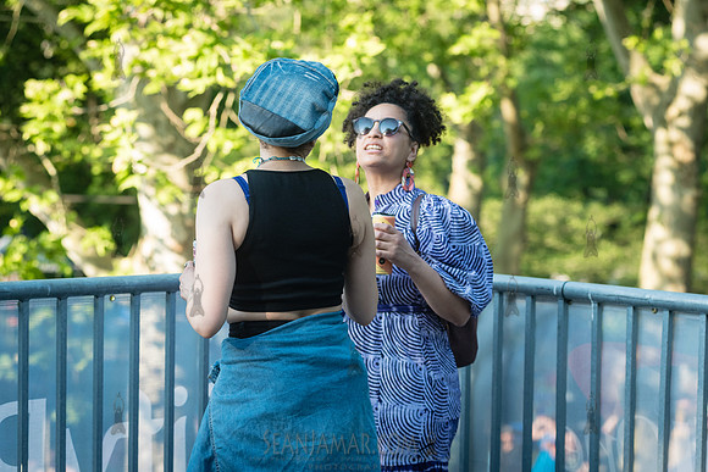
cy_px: 236
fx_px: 2065
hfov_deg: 19.5
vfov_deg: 13.0
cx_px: 354
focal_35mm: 105
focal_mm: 105
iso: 800
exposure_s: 1/500
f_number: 5
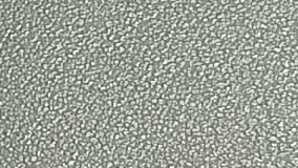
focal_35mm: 287
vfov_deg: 4.1
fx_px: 2269
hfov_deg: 7.4
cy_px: -335
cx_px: -176
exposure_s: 1/60
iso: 500
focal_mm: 5.24
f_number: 1.75
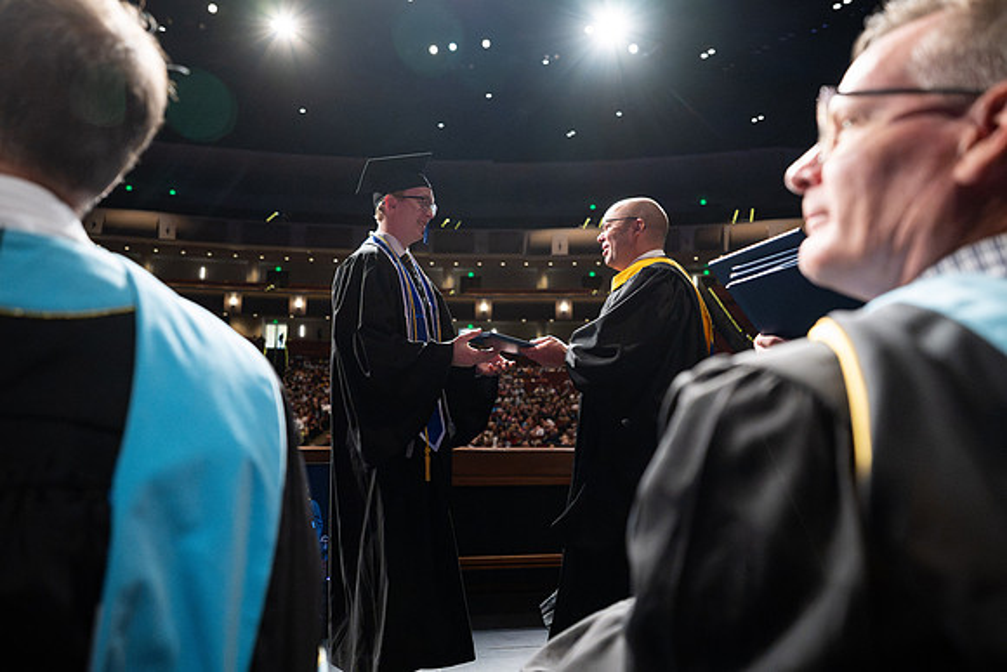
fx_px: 749
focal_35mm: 27
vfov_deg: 48.2
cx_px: 520
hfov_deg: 67.8
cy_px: 297
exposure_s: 1/320
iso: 5000
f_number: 2.8
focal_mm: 24
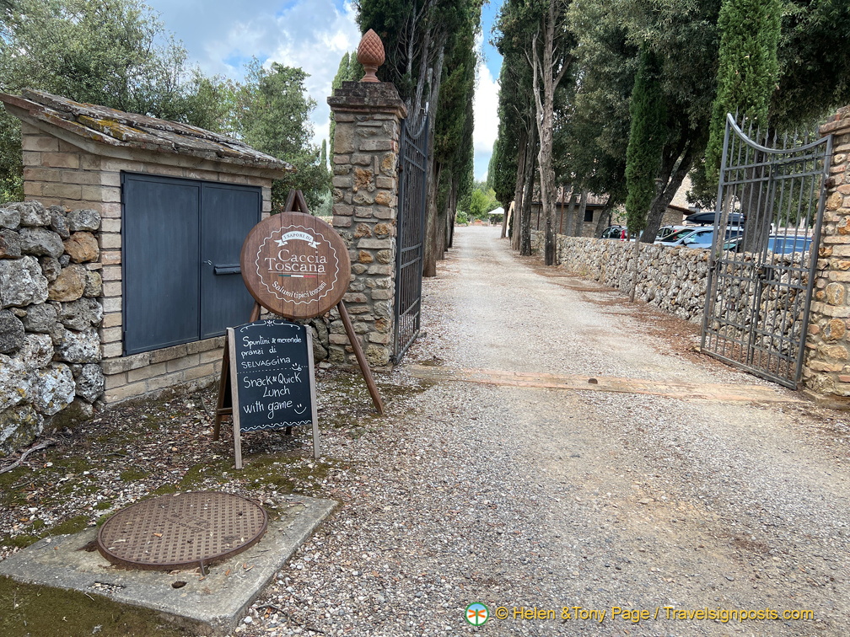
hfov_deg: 67.3
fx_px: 638
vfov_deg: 53.1
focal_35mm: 26
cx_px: 425
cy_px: 318
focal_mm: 5.7
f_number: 1.5
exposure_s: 1/621
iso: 50
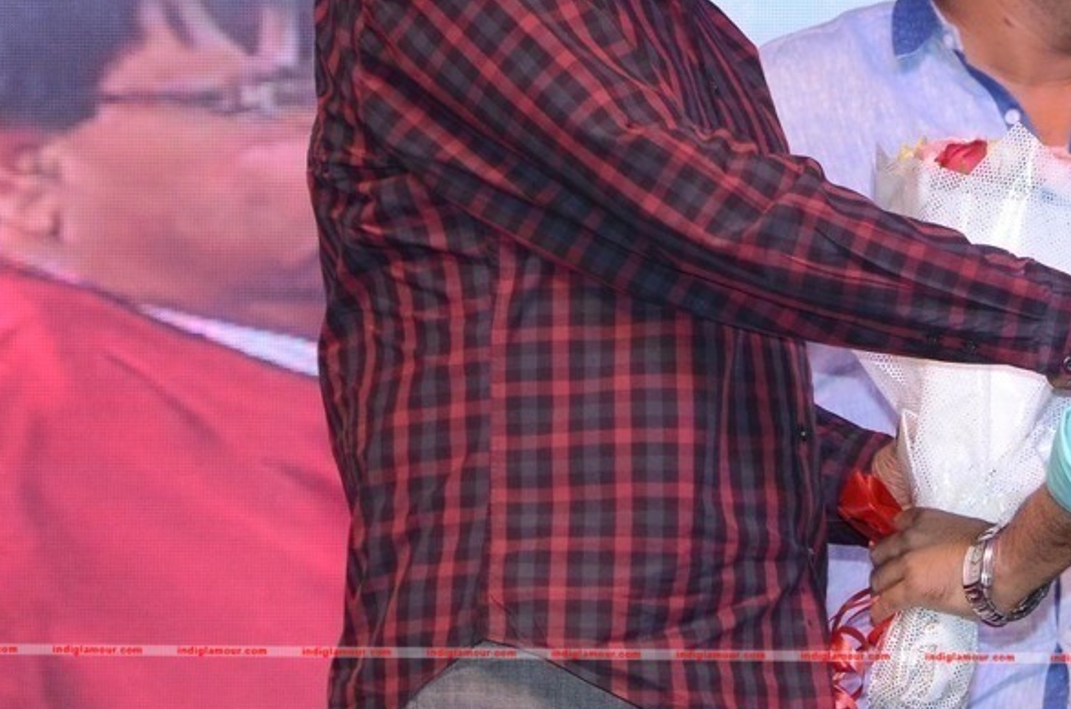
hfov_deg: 6.4
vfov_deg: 4.2
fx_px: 9562
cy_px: 87
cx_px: 969
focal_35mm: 322
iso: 1250
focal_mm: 105
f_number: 5.6
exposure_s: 1/125
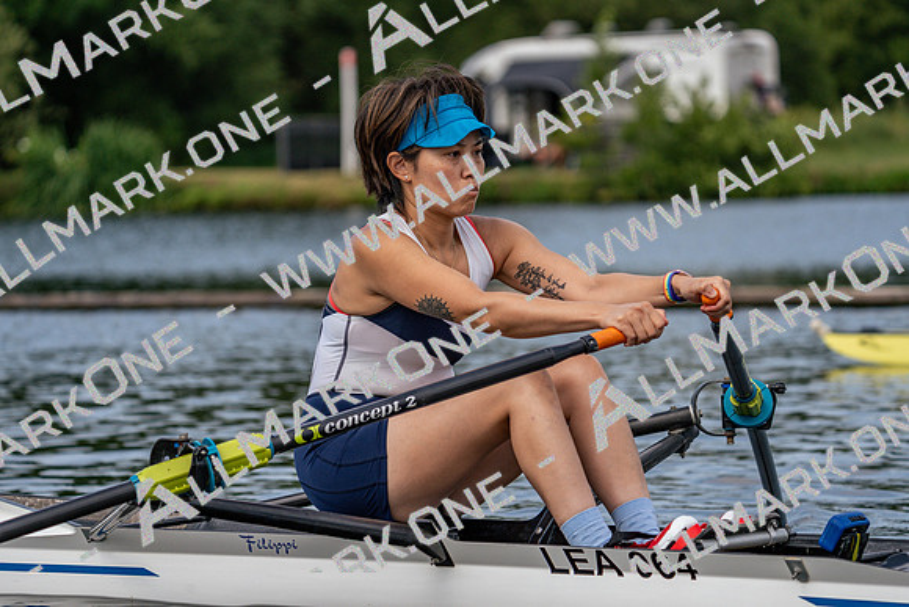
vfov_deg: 6.9
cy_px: 304
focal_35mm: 200
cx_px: 454
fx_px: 5051
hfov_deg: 10.3
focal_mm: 200
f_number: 5.6
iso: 320
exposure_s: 1/1600
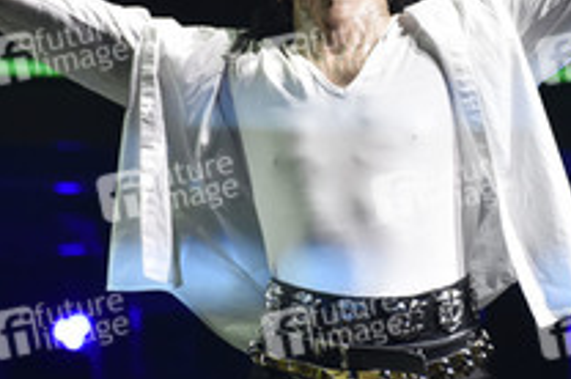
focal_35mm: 651
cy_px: 121
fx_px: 10310
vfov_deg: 2.1
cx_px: 369
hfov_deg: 3.2
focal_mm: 300
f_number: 5.6
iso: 800
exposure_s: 1/160
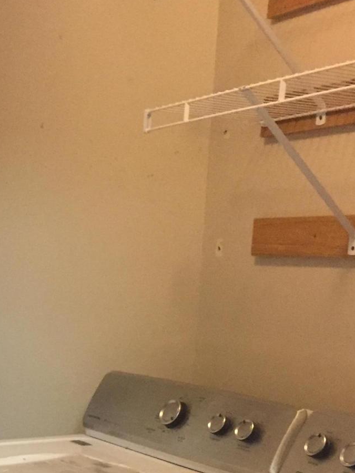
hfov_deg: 20.8
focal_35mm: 68
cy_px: 425
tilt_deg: -8.1
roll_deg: -0.7
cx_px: -16
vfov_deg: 27.5
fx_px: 930
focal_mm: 4.15
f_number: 2.2
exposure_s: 1/30
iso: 250
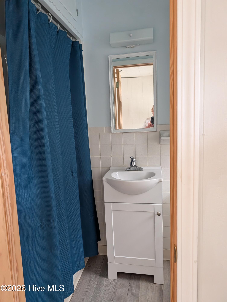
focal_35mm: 24
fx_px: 209
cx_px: 114
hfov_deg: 56.9
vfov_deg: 71.5
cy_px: 151
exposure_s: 1/370
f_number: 1.68
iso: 1471
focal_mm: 6.9
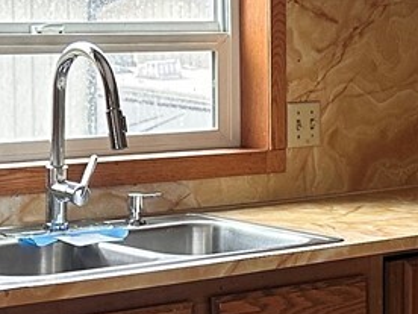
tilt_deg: -8.8
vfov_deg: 10.6
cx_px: 445
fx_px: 1678
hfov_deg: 13.9
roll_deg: -1.1
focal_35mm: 139
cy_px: 249
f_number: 1.78
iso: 250
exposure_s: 1/116
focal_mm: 6.86
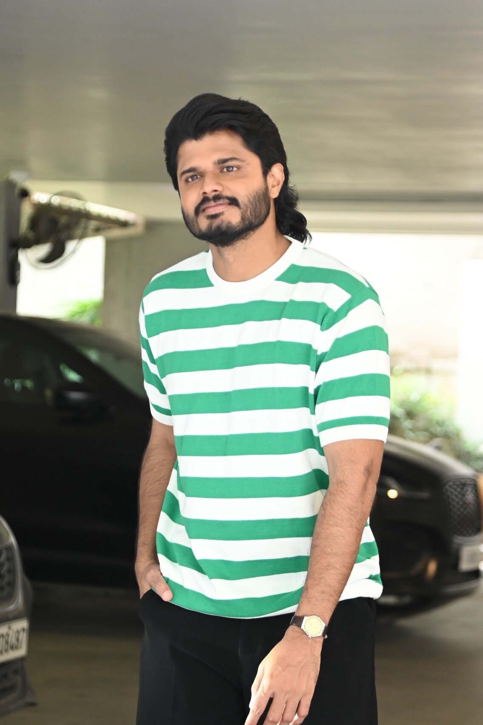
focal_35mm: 123
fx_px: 2475
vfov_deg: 16.7
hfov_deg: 11.1
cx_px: 242
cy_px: 362
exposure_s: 1/200
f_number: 4
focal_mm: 82
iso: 2500
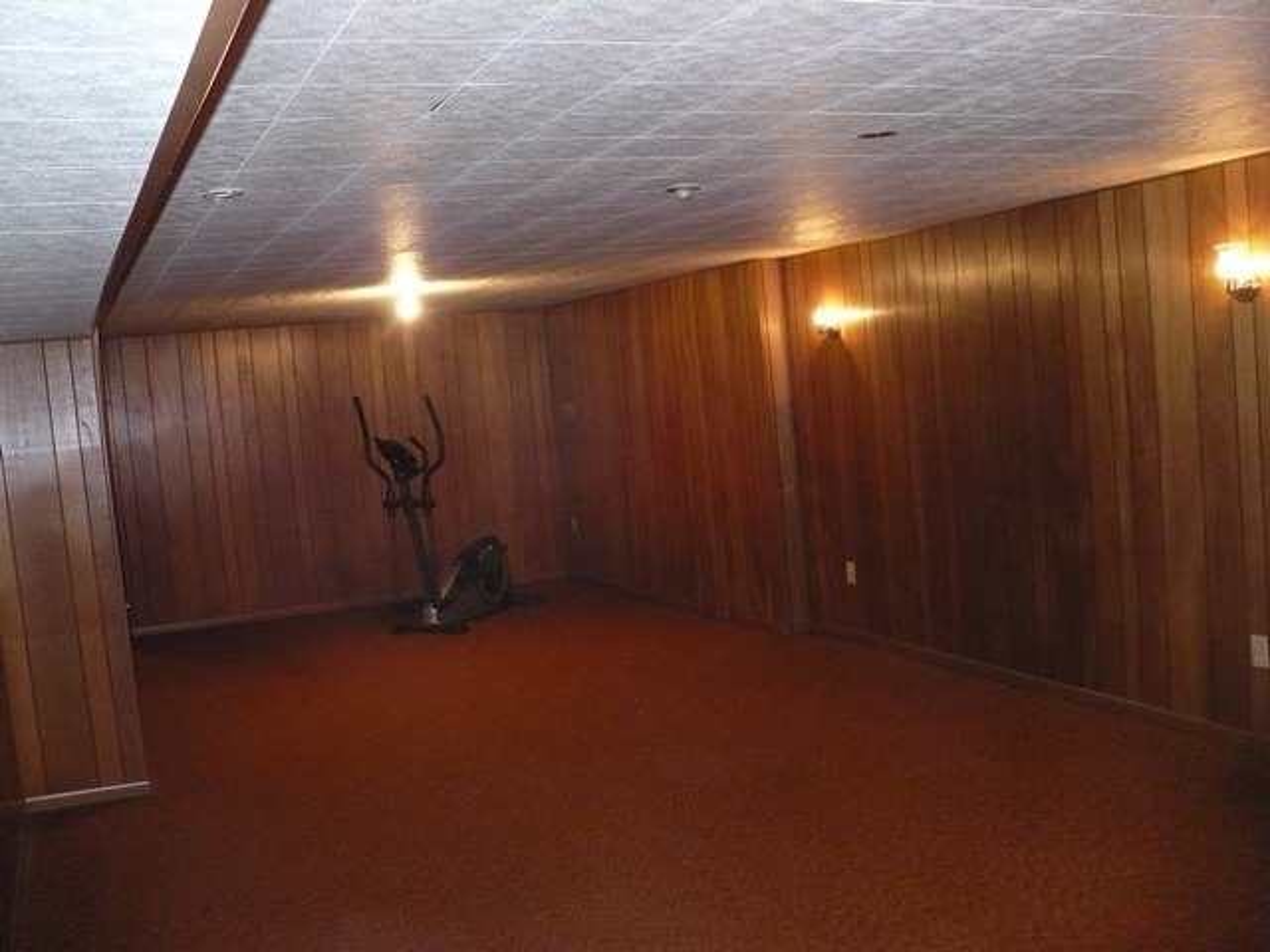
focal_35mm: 37
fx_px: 1357
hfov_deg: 50.1
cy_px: 476
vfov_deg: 38.7
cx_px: 635
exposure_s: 1/30
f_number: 2.8
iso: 400
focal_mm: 6.1
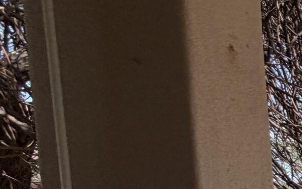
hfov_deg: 15.7
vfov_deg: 16.3
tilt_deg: -3.7
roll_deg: -1.6
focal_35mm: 75
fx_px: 617
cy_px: 260
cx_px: 703
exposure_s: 1/770
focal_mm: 2.22
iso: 25
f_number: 2.2
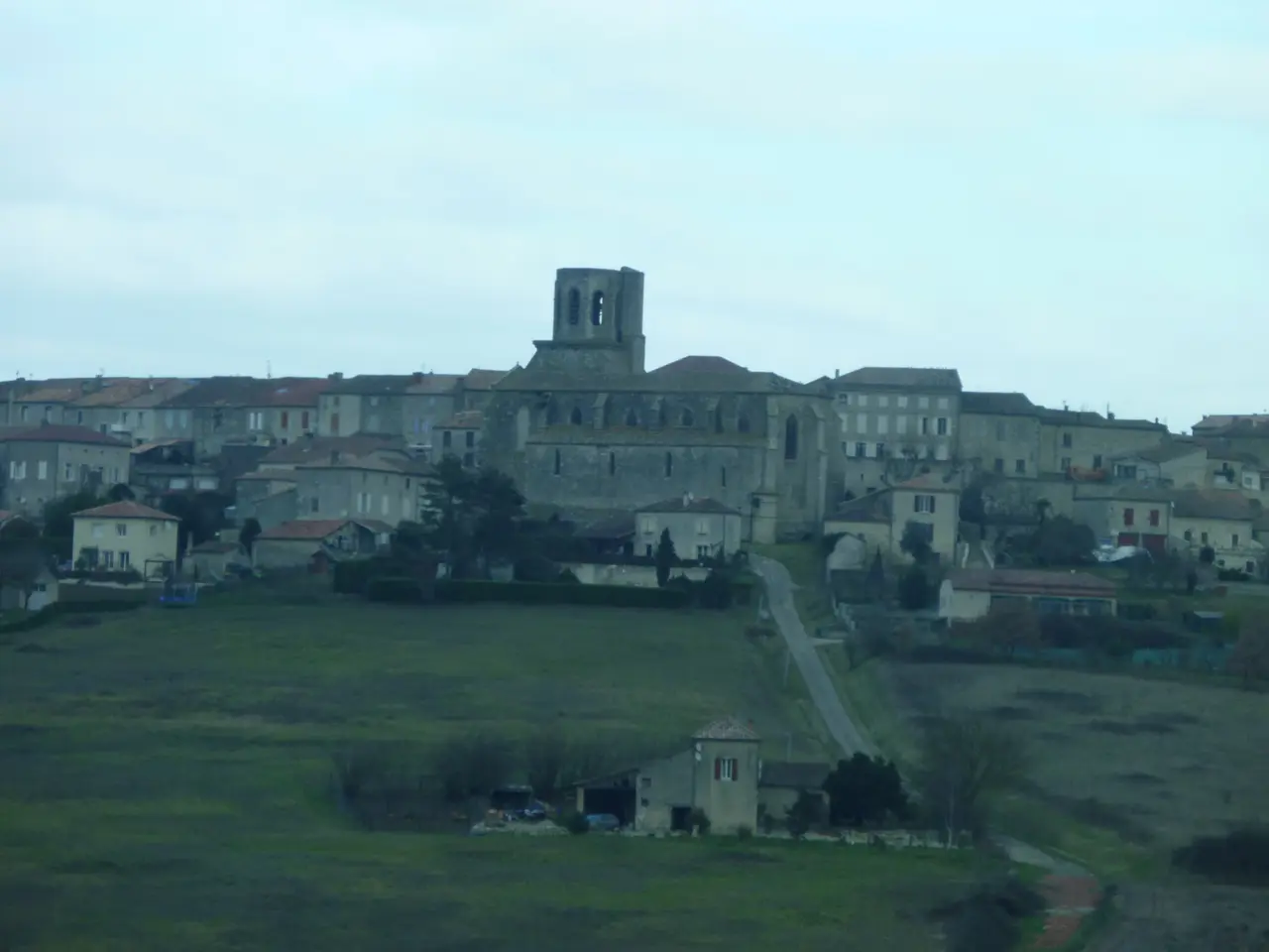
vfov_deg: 7.4
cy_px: 476
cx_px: 634
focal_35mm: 200
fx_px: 7332
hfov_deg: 9.9
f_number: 5.9
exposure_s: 1/125
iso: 125
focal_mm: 36
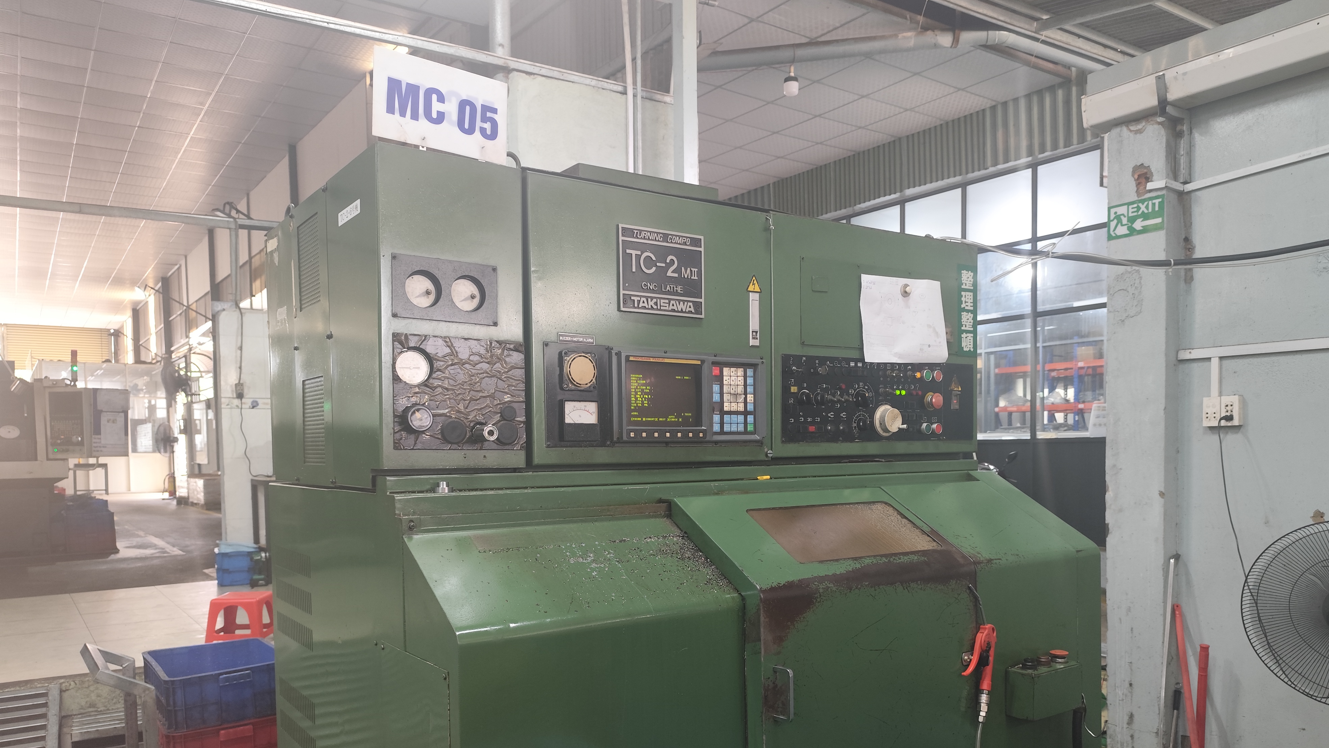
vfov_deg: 43.9
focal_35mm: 26
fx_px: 916
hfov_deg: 71.9
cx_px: 689
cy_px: 484
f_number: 1.65
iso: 500
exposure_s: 1/50
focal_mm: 6.14
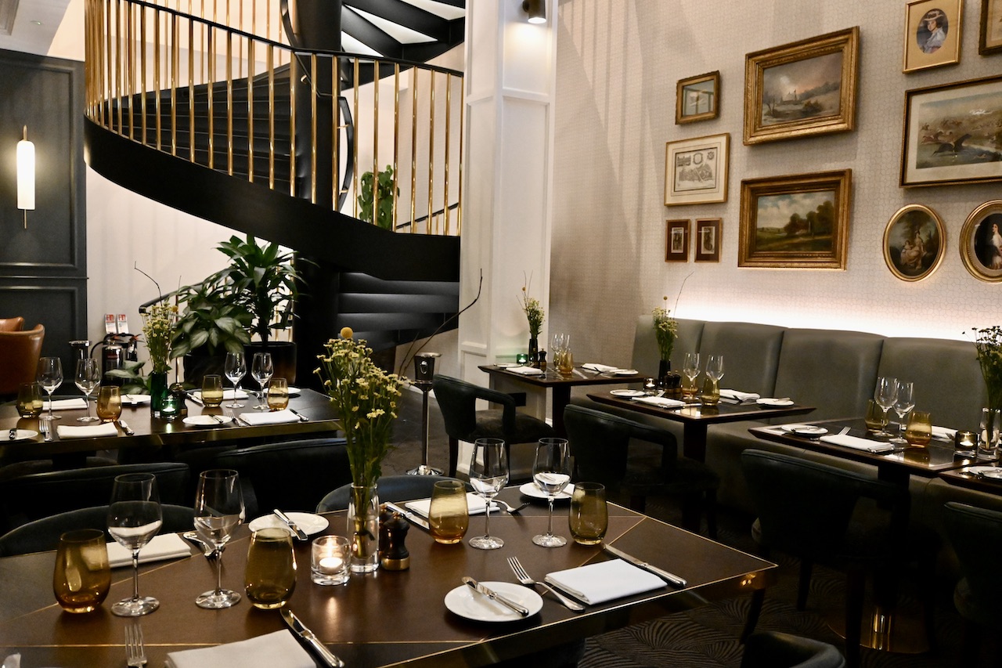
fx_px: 856
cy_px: 334
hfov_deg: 60.7
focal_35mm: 31
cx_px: 501
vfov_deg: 42.6
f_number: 3.8
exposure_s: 1/60
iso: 6400
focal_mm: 20.5
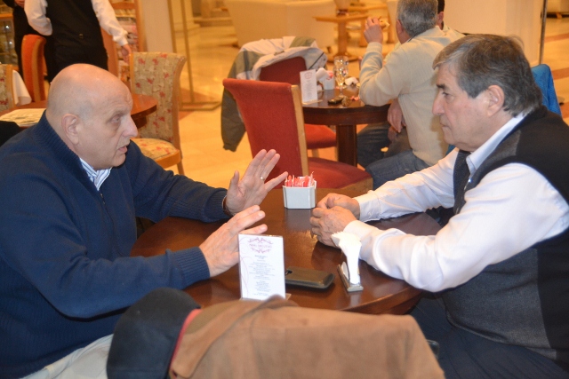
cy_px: 190
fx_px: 711
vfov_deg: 29.9
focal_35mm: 45
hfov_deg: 43.6
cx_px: 284
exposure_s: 1/60
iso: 1400
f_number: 2.8
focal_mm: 30
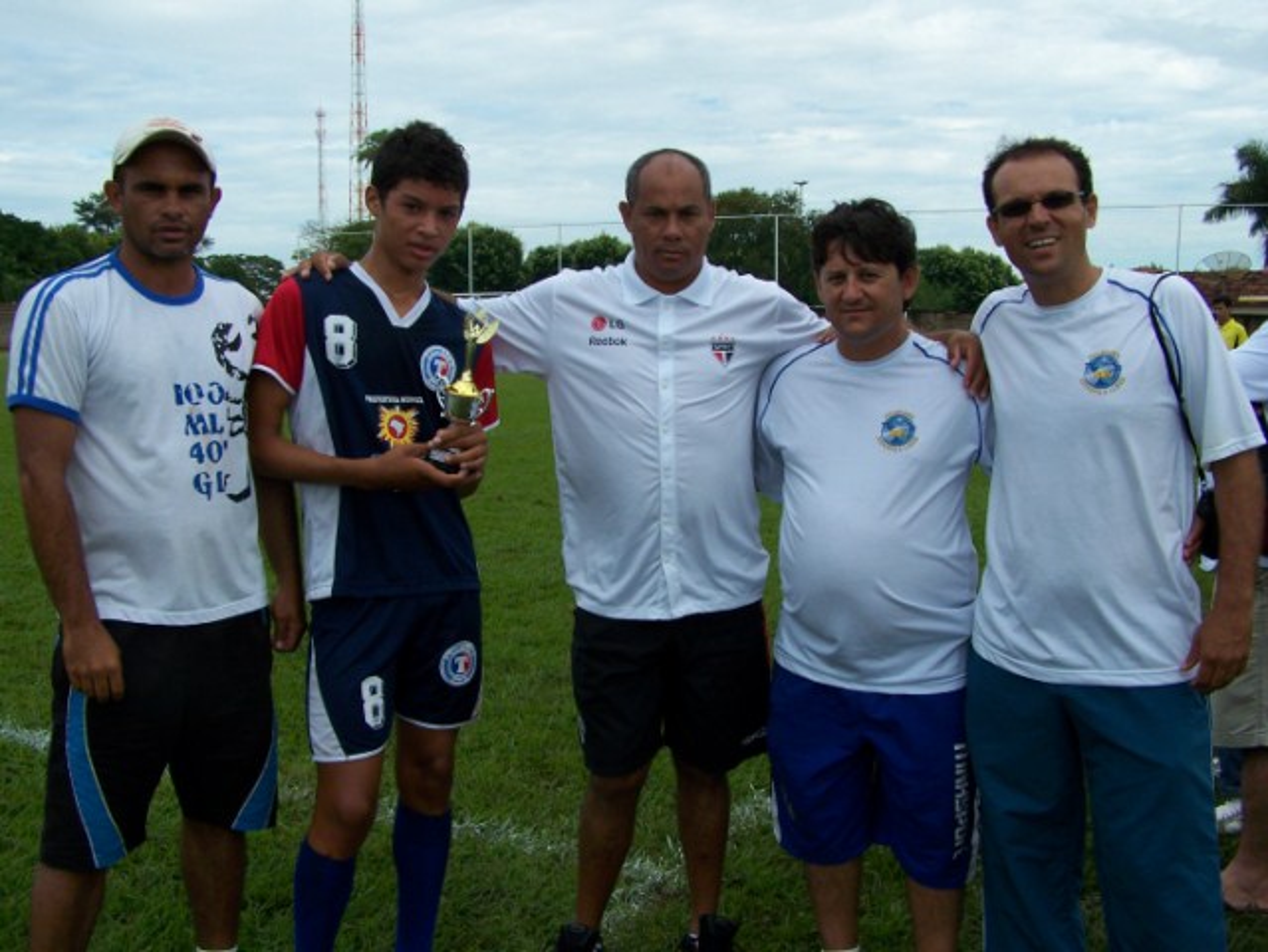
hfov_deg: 49.0
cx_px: 634
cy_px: 476
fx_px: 1393
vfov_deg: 37.8
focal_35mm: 38
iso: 80
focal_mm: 6.3
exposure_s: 1/640
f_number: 4
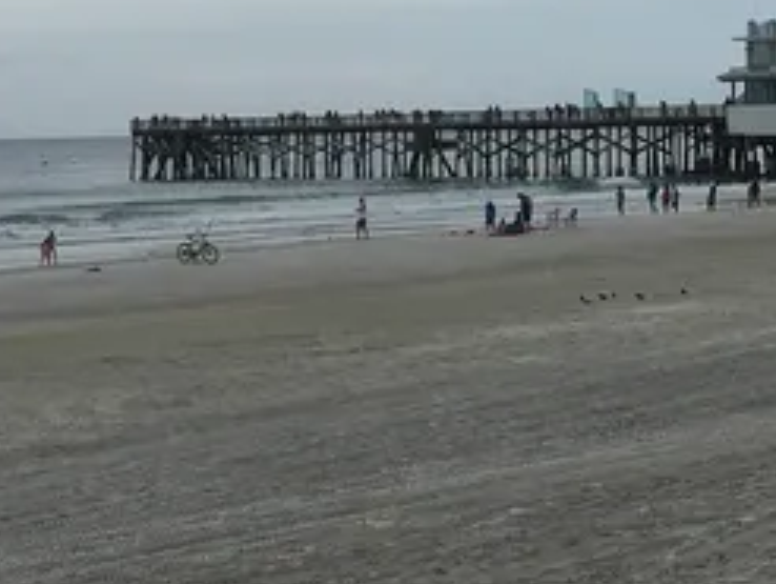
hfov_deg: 18.2
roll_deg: +0.9
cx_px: 700
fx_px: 2379
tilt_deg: -1.5
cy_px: 118
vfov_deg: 13.9
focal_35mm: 106
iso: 25
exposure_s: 1/1083
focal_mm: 4.15
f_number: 2.2
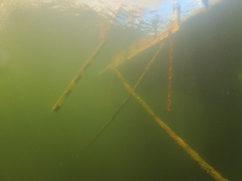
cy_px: 90
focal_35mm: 36
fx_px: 252
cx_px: 121
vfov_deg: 39.7
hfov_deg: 51.4
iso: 100
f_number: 3.5
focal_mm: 6.37
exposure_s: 1/80
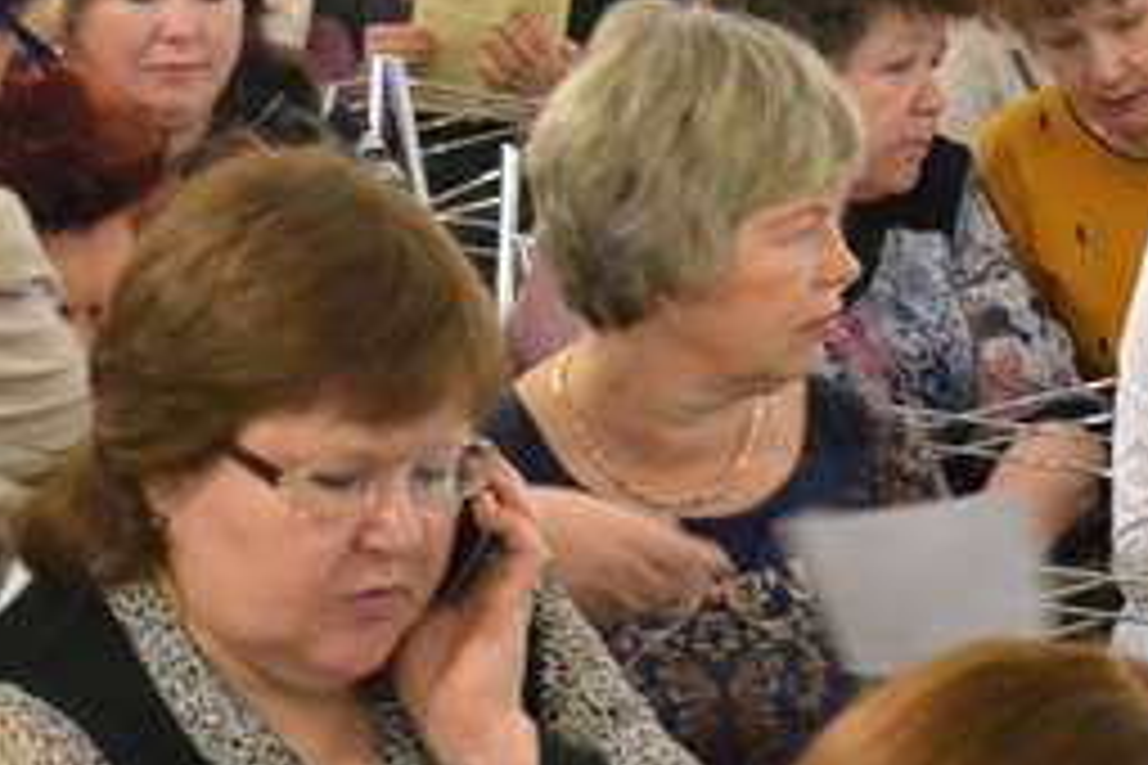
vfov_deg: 7.3
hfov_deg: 10.8
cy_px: 637
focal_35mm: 188
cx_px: 1148
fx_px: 5995
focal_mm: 40
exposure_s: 1/30
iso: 3200
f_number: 5.3
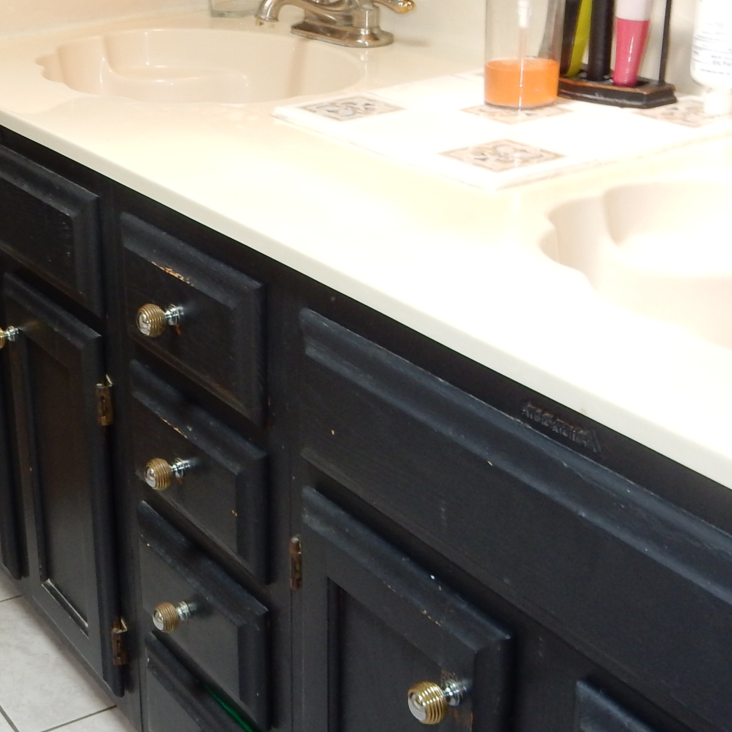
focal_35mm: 58
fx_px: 1388
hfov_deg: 28.5
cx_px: 89
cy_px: 356
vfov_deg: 29.6
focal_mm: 4.5
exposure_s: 1/30
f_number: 3.7
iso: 140
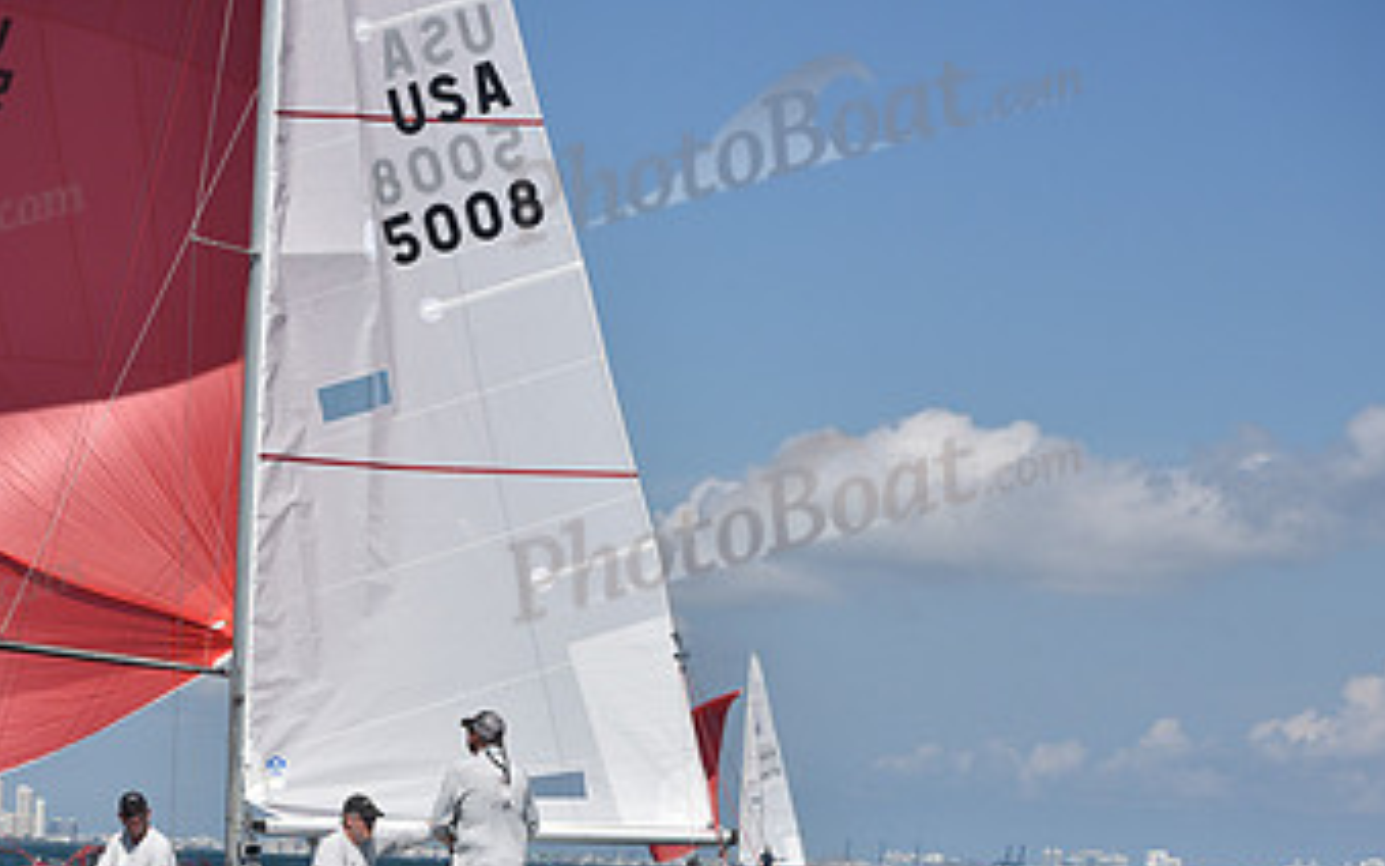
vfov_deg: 10.7
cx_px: 298
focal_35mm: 122
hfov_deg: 17.0
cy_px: 786
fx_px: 4606
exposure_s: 1/1250
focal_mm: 70
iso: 250
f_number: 5.6
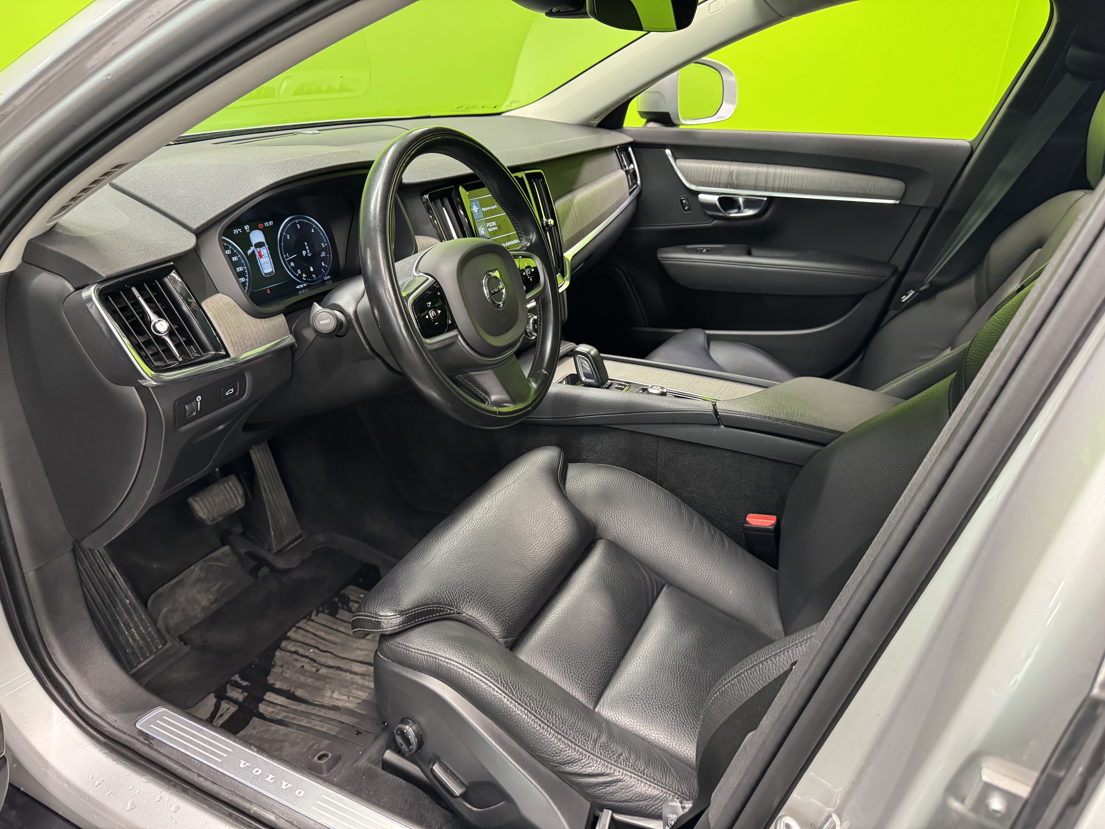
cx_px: 552
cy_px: 414
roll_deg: -1.4
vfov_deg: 56.8
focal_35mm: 24
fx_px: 766
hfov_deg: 71.6
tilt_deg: -25.0
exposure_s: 1/50
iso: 640
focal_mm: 6.76
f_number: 1.78
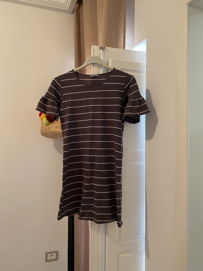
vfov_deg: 67.3
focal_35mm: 26
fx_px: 203
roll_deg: -2.0
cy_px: 136
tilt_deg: +0.8
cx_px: 102
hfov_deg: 53.1
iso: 320
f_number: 1.8
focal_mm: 4.25
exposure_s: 1/50
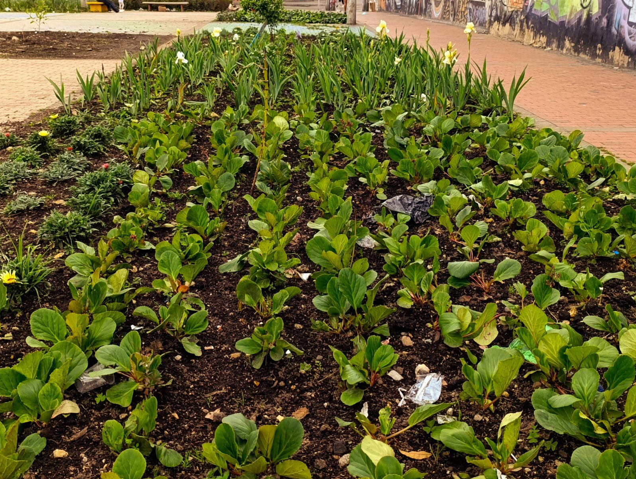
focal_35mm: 37
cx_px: 313
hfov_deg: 50.1
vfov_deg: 38.7
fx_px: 681
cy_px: 229
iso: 50
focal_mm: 6.14
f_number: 1.6
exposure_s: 1/136
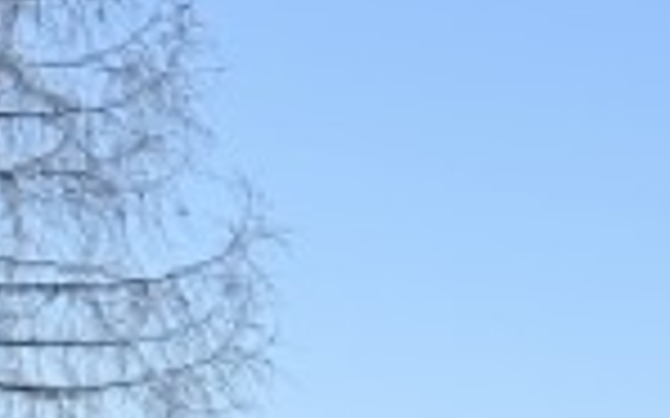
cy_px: 661
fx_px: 4326
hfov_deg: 8.8
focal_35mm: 237
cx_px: 526
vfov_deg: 5.5
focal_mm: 5.96
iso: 32
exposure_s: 1/3448
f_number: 1.6
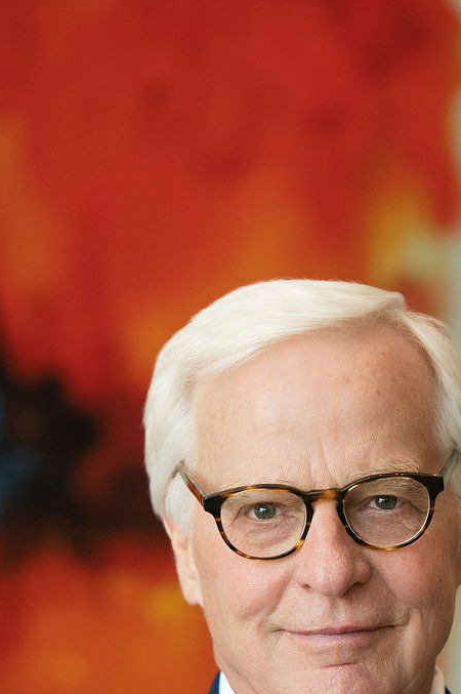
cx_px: 345
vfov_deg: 6.2
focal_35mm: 330
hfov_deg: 4.2
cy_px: 780
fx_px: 6351
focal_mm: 145
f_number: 3.5
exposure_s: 1/200
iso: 1000
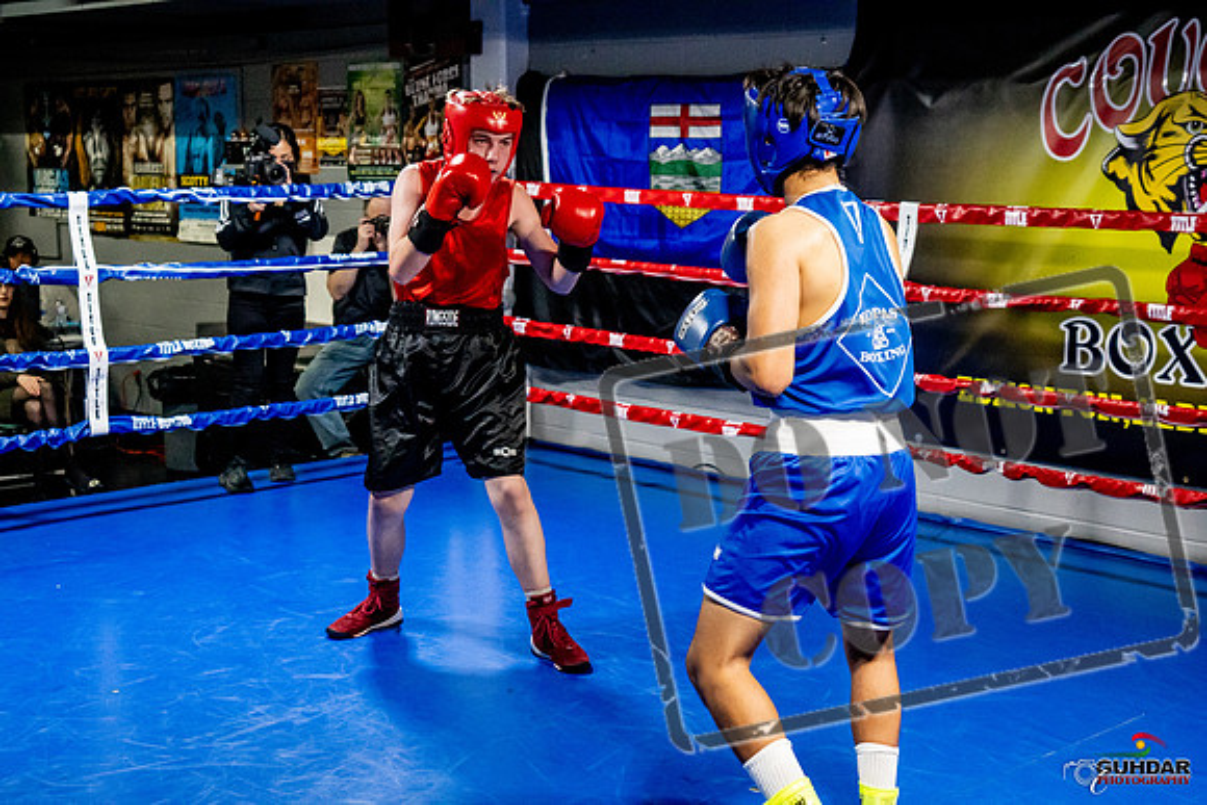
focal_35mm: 52
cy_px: 402
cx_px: 604
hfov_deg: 38.2
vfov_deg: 26.0
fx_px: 1744
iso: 5000
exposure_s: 1/800
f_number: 2.8
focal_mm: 35
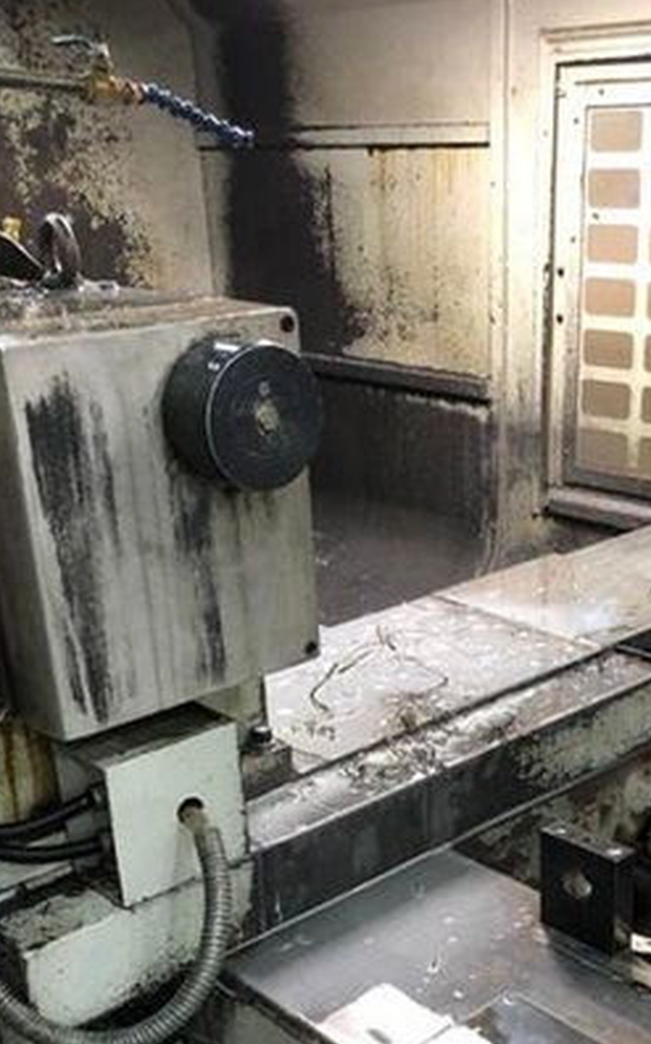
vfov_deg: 43.0
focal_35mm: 45
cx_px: 430
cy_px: 783
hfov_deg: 28.4
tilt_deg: -26.2
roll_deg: +0.5
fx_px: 1279
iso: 50
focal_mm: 3.99
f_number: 1.8
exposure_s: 1/15
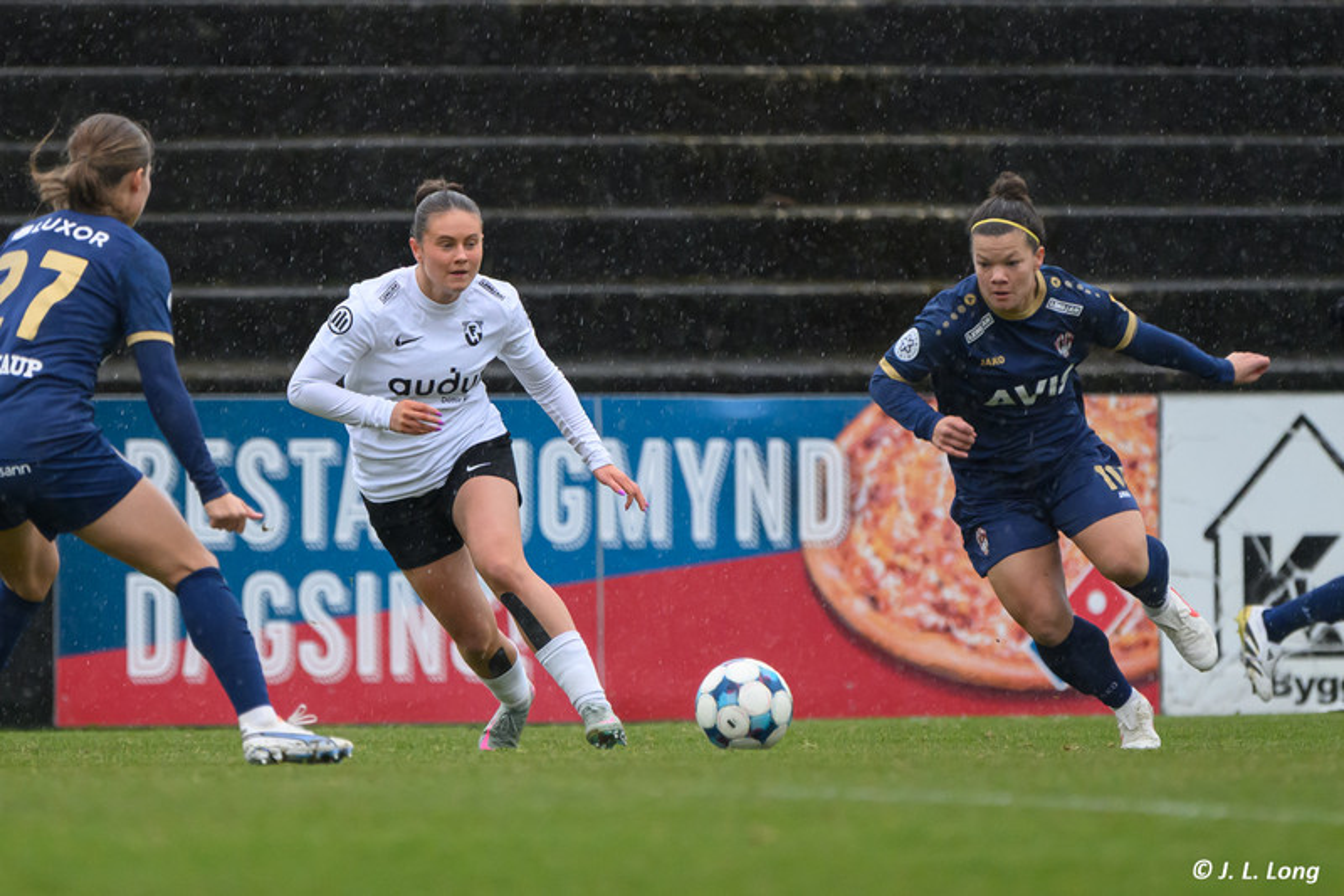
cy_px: 473
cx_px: 499
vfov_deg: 1.7
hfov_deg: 2.5
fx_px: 30976
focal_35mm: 830
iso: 4000
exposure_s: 1/800
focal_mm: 600
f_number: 6.3
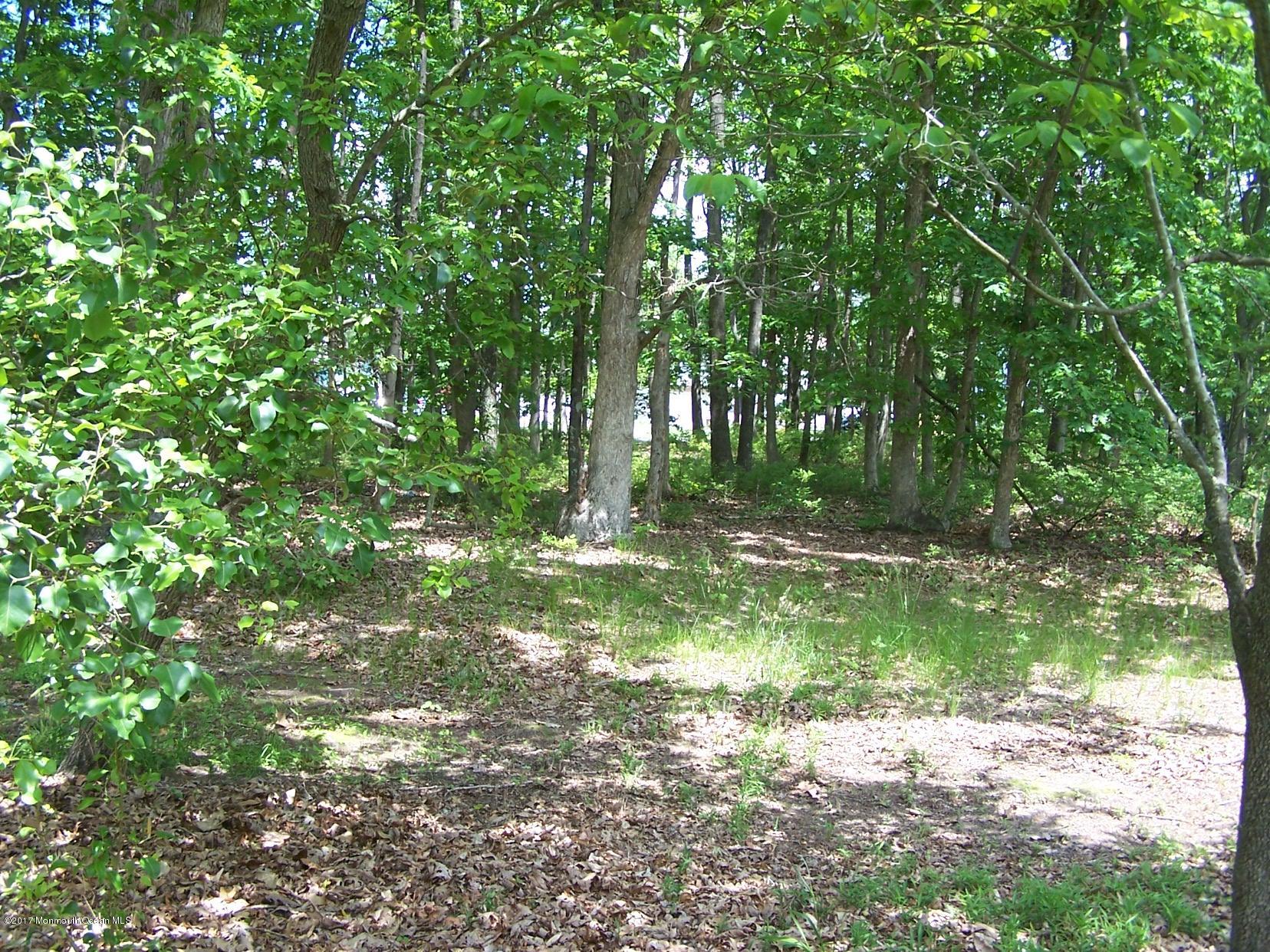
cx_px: 635
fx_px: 1394
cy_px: 476
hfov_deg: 49.0
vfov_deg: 37.7
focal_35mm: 38
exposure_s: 1/180
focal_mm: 6.3
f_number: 2.8
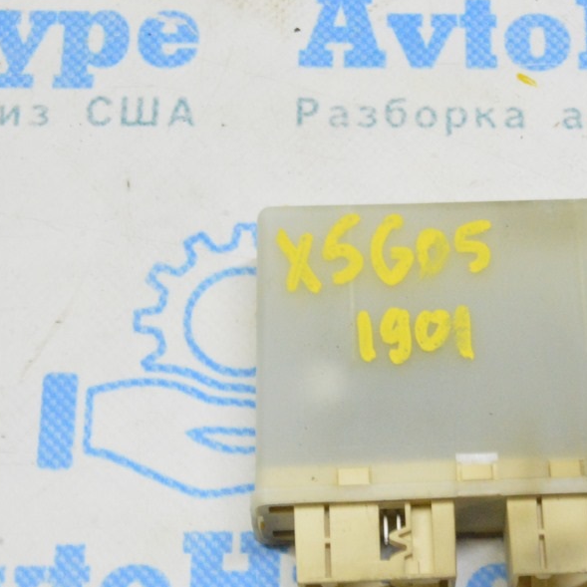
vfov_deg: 17.4
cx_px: 455
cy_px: 335
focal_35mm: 100
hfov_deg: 17.3
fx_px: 1914
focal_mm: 45
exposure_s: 1/20
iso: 6400
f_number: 20
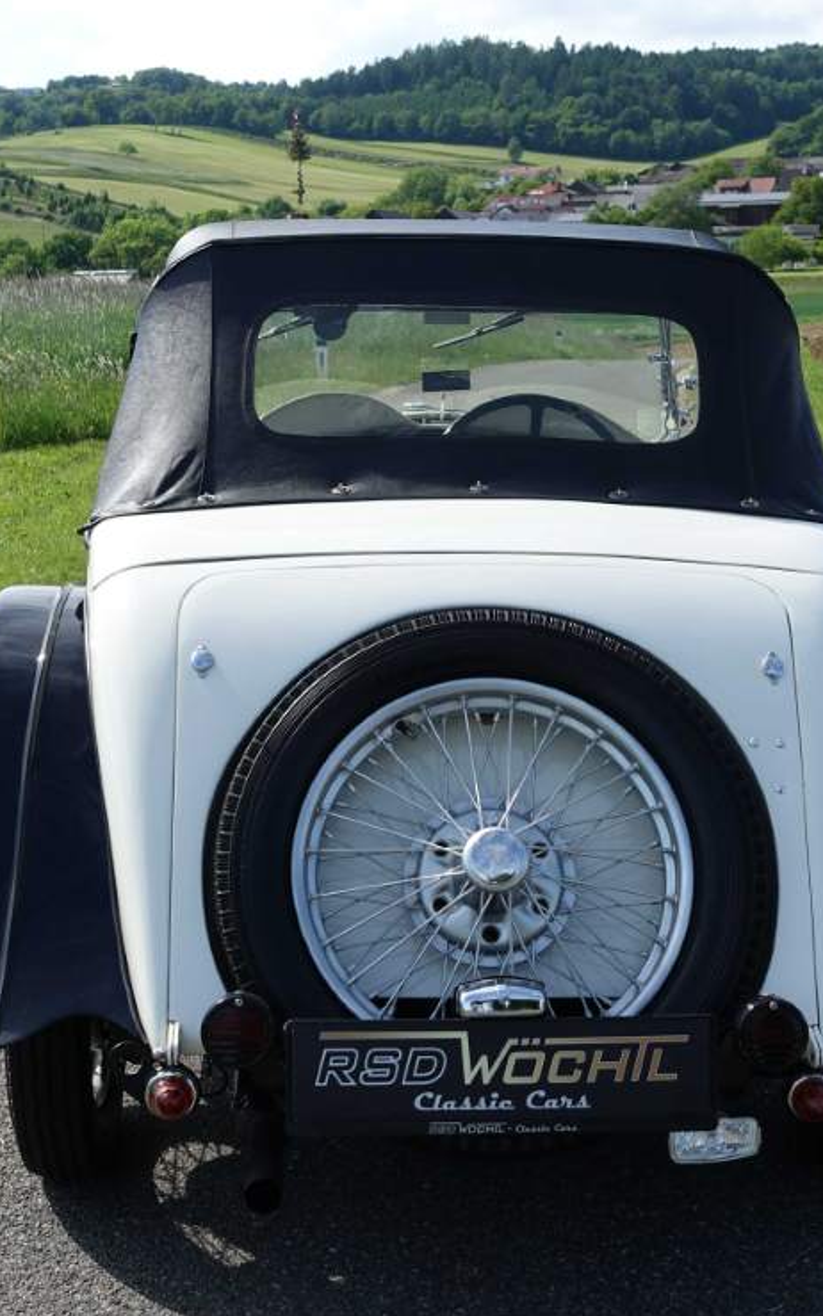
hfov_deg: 21.0
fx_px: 2225
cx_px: 440
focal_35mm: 62
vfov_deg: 33.0
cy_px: 638
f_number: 4
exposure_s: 1/640
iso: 125
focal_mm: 14.3
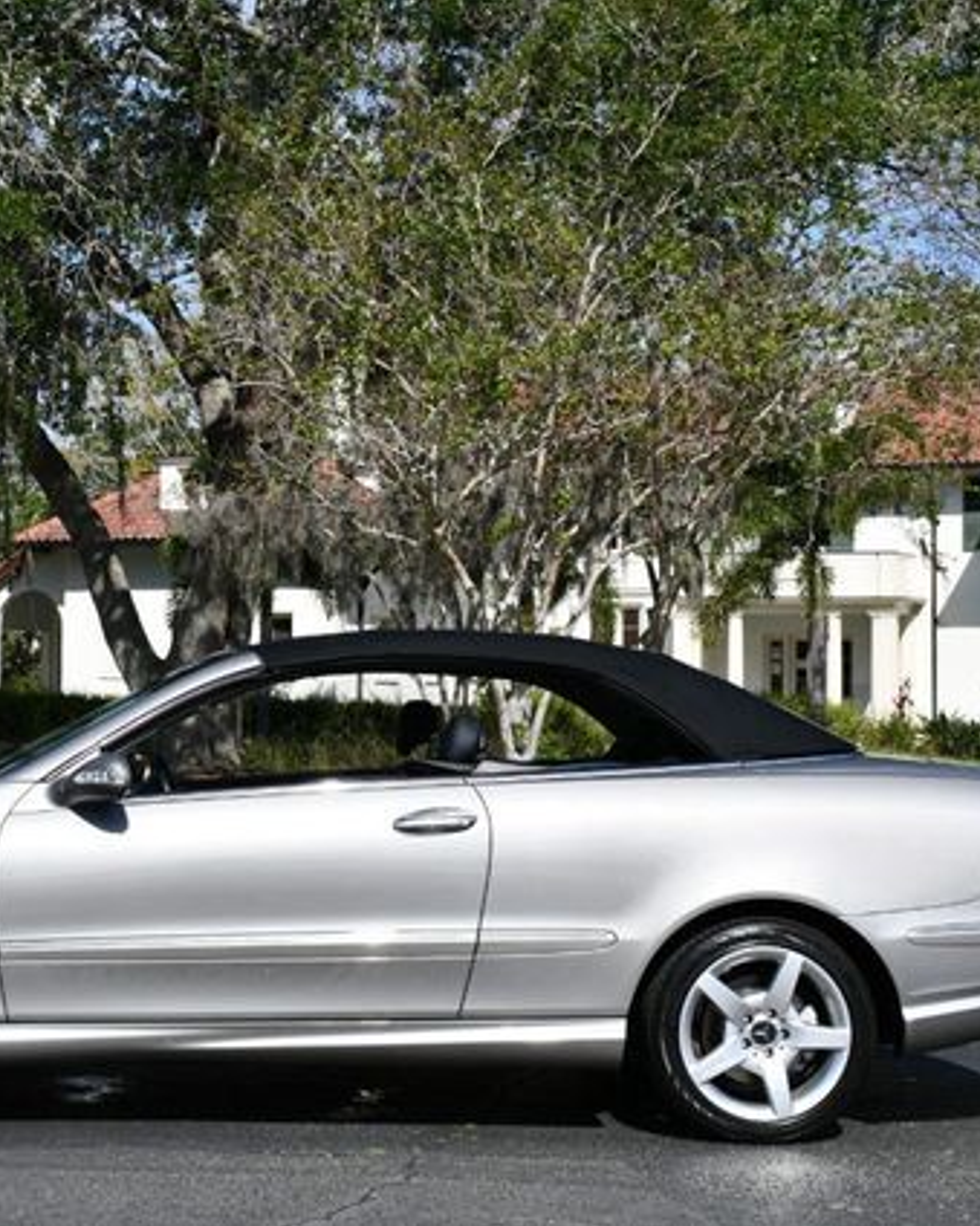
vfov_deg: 27.9
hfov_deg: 22.3
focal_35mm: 68
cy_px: 613
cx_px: 292
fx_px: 2466
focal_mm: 32
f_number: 9
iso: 100
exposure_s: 1/320
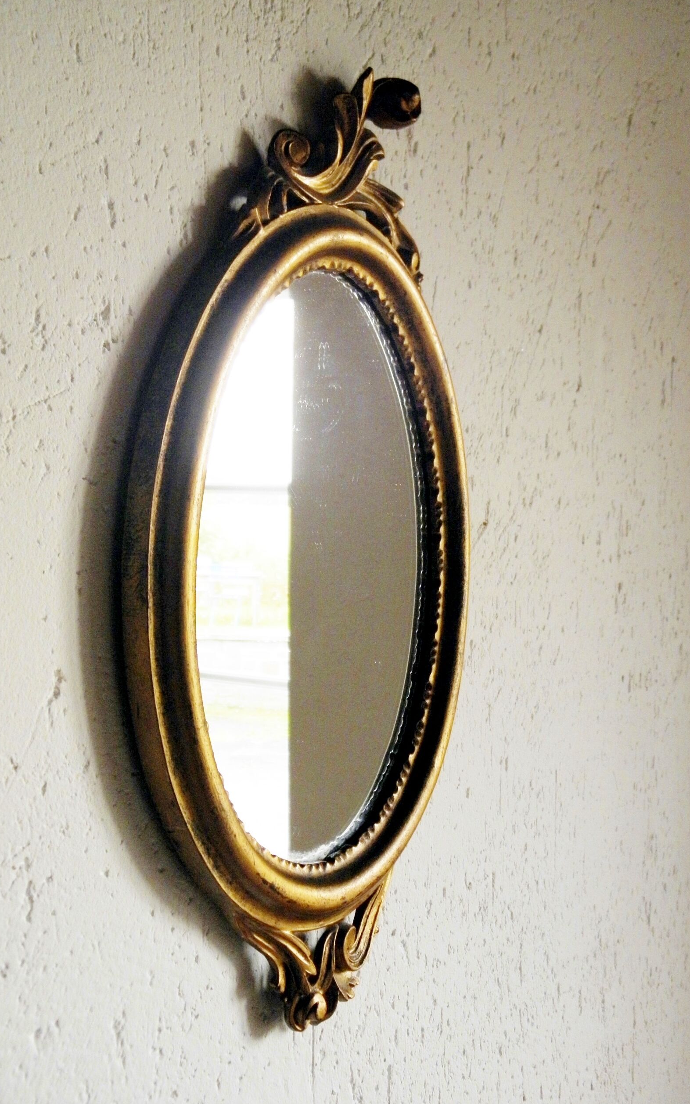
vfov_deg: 48.2
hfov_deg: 31.2
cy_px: 545
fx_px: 1234
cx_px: 355
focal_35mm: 41
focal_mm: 6.8
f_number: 3.7
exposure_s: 1/40
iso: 200
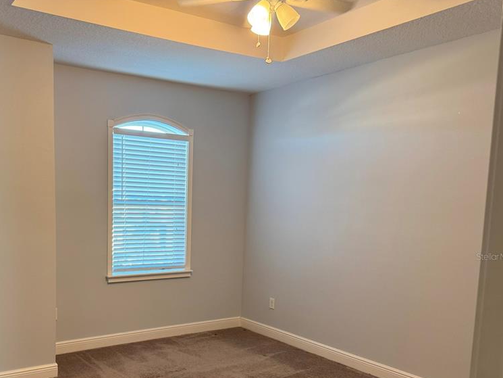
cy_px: 256
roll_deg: -1.2
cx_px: 171
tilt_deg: -7.3
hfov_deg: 54.3
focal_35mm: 33
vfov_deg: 42.3
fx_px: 480
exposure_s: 1/60
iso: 160
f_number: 1.78
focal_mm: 6.76
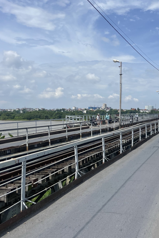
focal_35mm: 37
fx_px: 245
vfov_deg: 51.9
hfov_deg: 32.7
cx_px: 162
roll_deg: -2.7
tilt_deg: +2.0
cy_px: 118
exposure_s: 1/6135
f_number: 1.6
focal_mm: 4.2
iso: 32
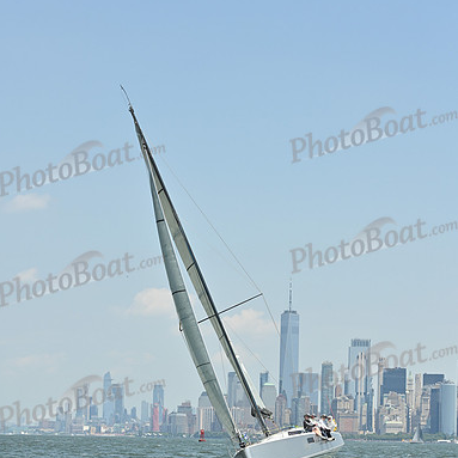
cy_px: 322
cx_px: 228
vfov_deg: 15.0
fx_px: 1736
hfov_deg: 15.0
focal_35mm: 116
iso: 320
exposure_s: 1/1250
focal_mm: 90
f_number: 9
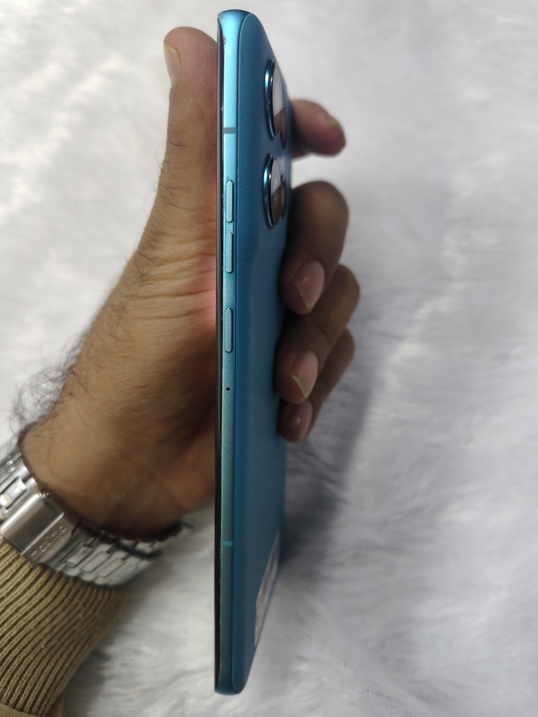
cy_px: 358
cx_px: 269
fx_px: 477
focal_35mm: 23
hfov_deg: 58.9
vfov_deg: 73.9
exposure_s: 1/100
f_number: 1.88
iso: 186
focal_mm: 5.56
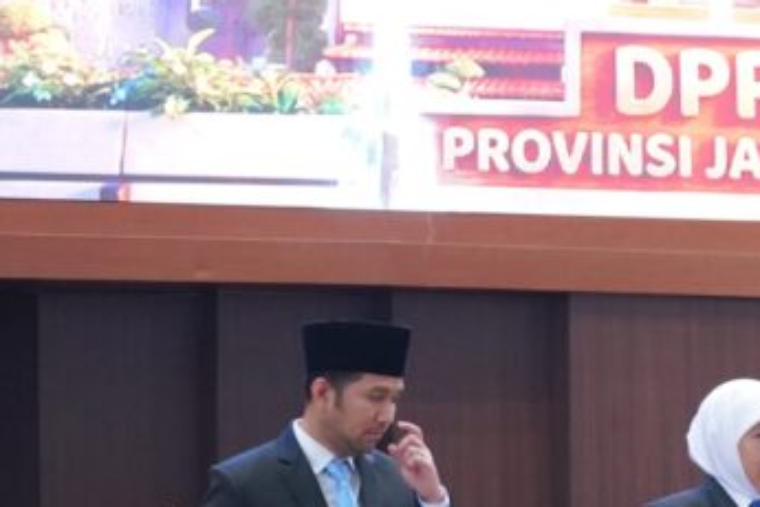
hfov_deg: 6.1
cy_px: 580
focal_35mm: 334
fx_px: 7051
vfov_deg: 4.1
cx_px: 1282
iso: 5000
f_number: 2.8
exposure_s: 1/125
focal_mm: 96
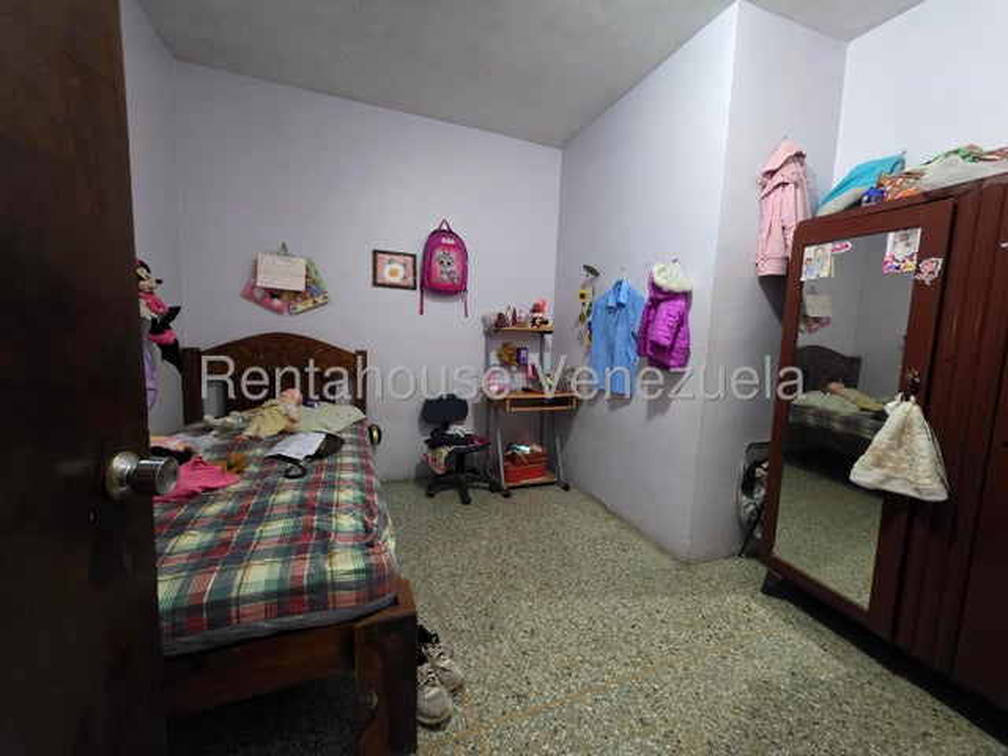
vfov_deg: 89.9
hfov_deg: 106.2
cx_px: 504
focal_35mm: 13
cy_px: 378
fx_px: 379
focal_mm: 2.2
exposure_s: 1/60
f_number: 1.9
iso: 800
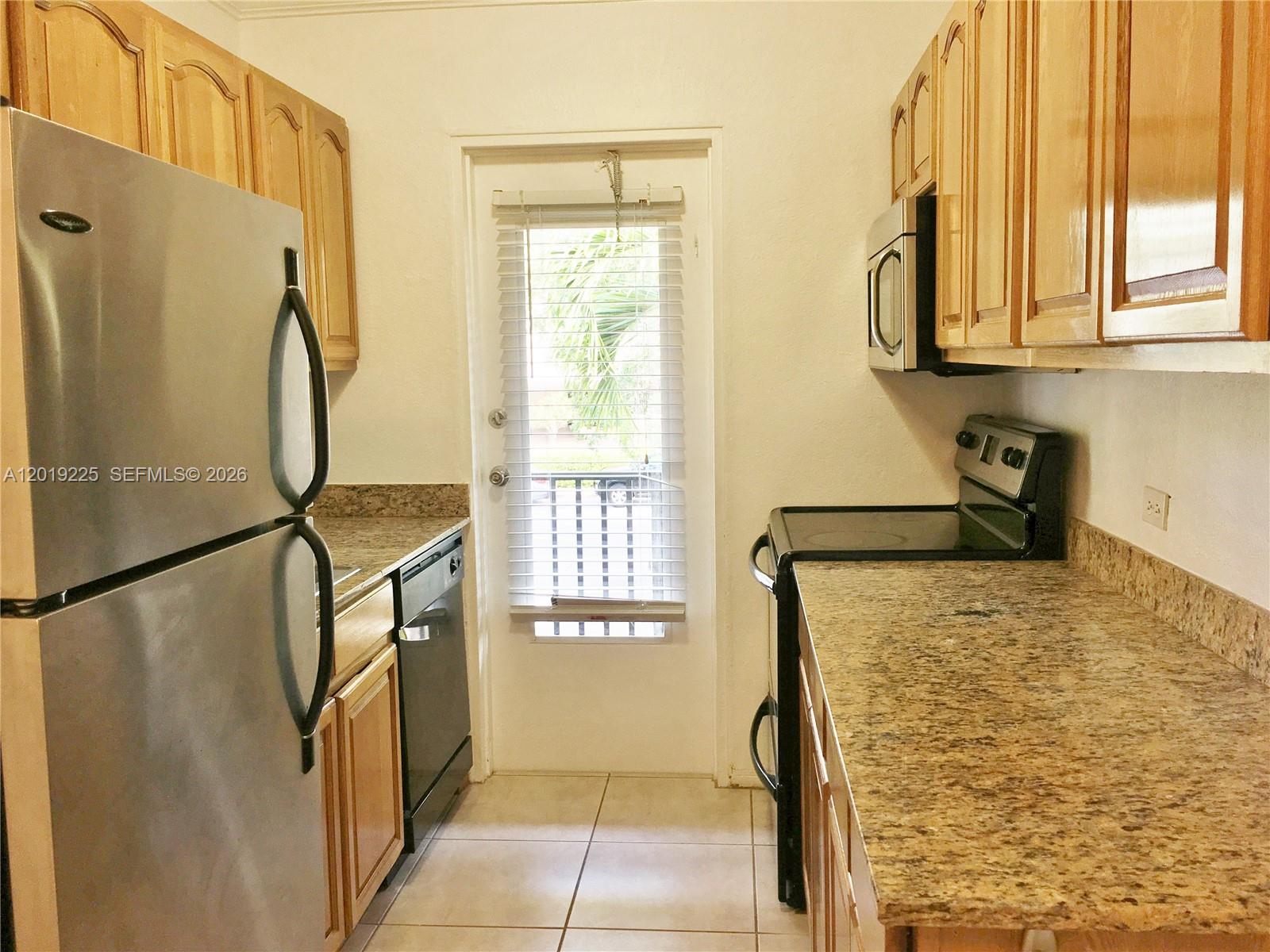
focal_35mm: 29
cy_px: 476
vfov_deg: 48.2
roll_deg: +0.3
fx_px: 1064
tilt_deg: -6.7
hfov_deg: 61.7
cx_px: 635
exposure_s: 1/40
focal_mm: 4.15
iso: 25
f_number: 2.2
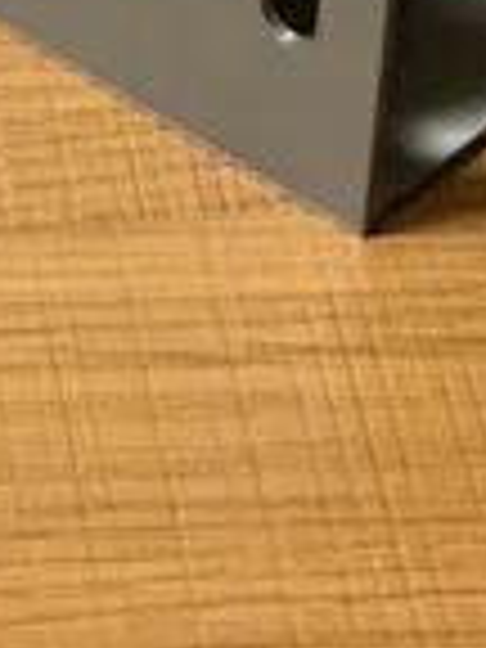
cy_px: -101
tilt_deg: -36.4
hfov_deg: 6.6
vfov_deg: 8.7
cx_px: 128
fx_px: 4231
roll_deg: -3.6
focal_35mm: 226
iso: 640
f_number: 2.4
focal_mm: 6
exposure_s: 1/30
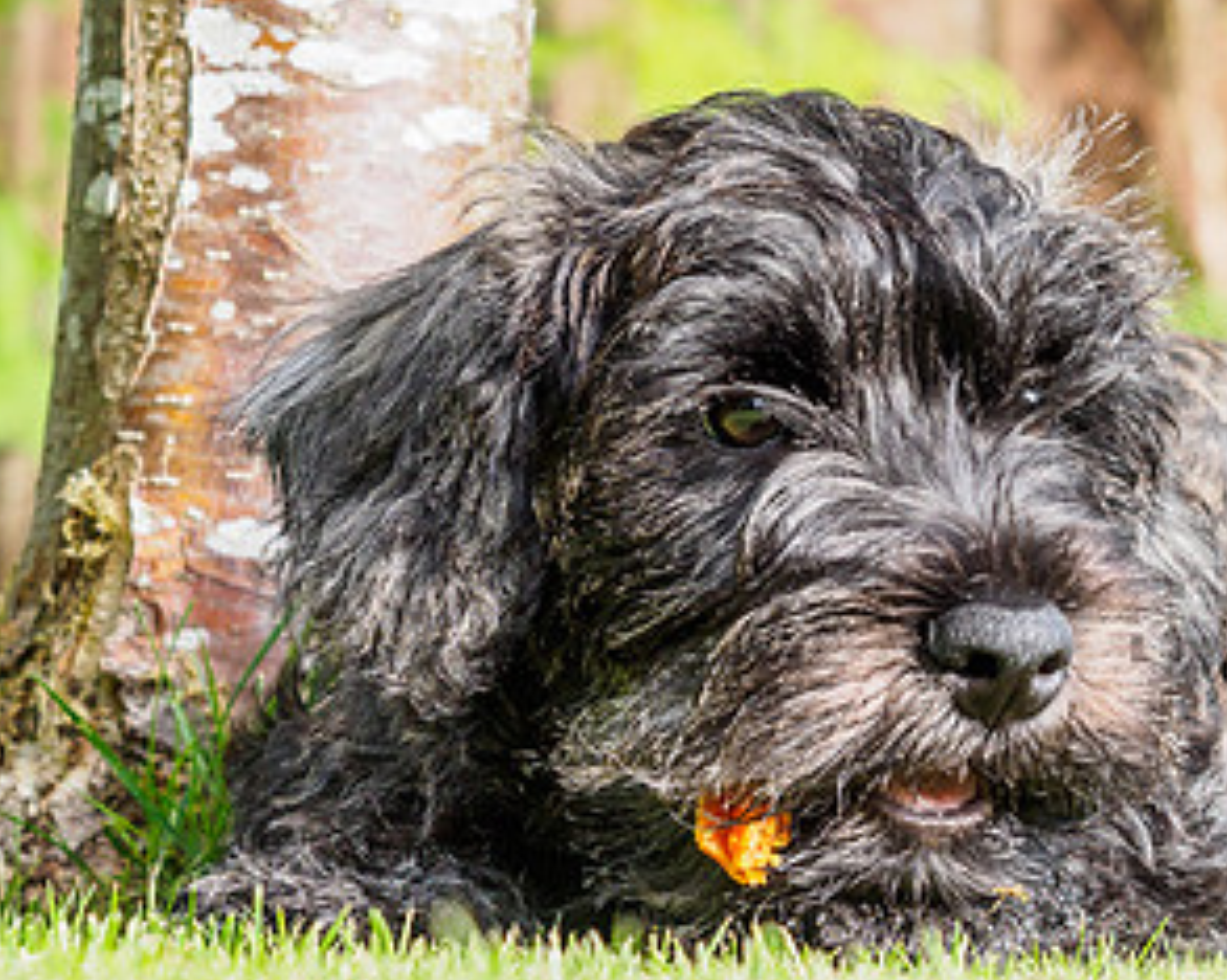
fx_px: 6351
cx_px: 1008
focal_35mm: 175
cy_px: 406
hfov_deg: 11.0
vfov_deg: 8.8
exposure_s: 1/100
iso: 200
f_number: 4.5
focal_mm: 40
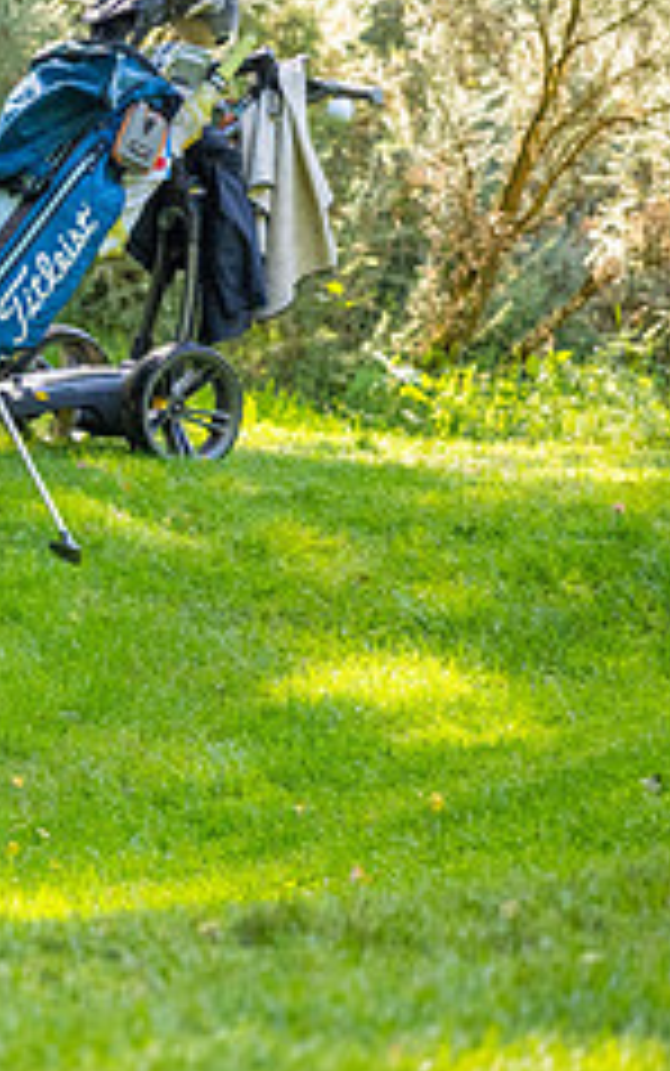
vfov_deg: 7.0
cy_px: 259
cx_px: -580
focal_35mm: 298
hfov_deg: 4.4
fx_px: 8696
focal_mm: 120
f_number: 4
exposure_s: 1/800
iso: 800
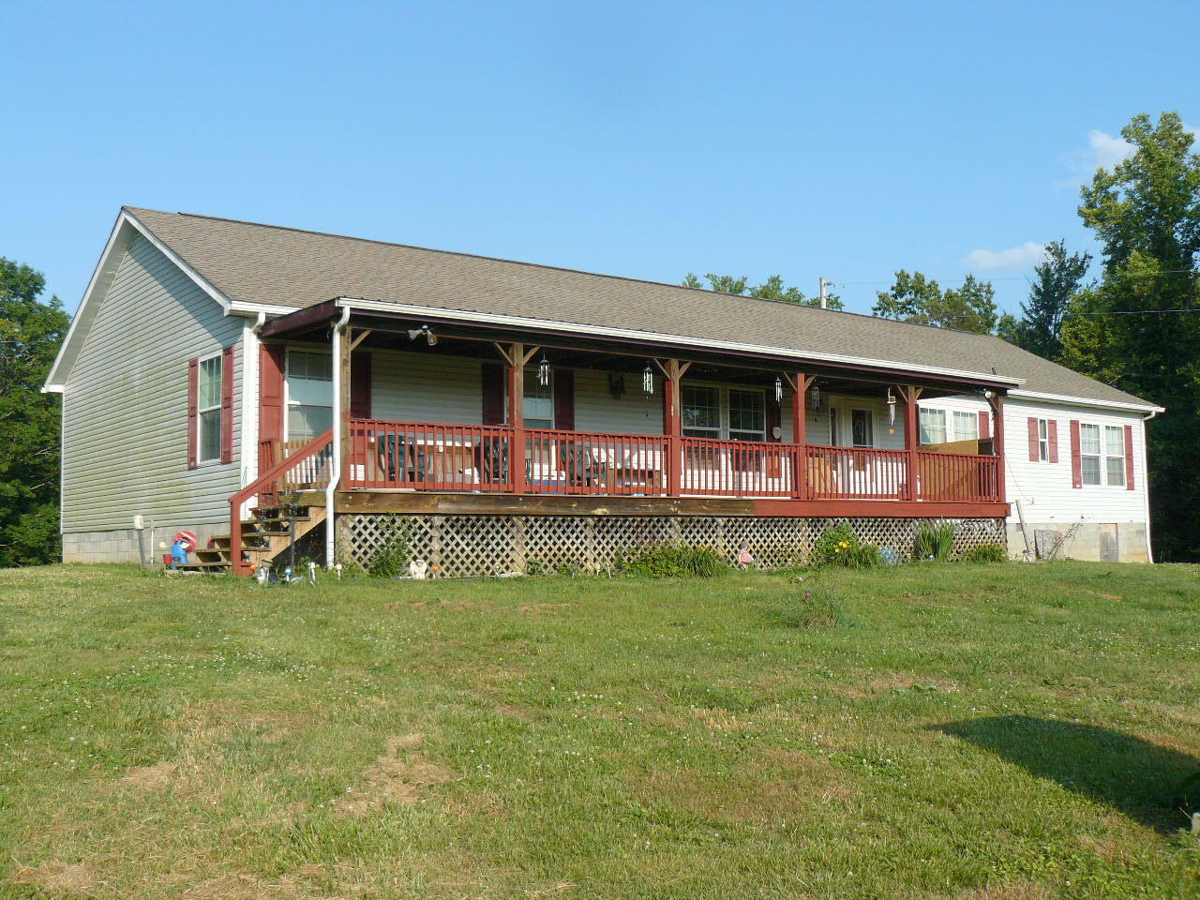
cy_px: 450
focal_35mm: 36
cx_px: 600
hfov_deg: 51.4
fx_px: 1248
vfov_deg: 39.7
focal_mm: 6
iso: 100
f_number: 4
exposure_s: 1/640
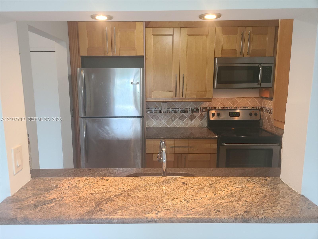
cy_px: 120
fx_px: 239
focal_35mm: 26
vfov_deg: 53.1
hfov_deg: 67.3
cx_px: 159
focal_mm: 5.4
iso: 100
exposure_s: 1/40
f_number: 1.8
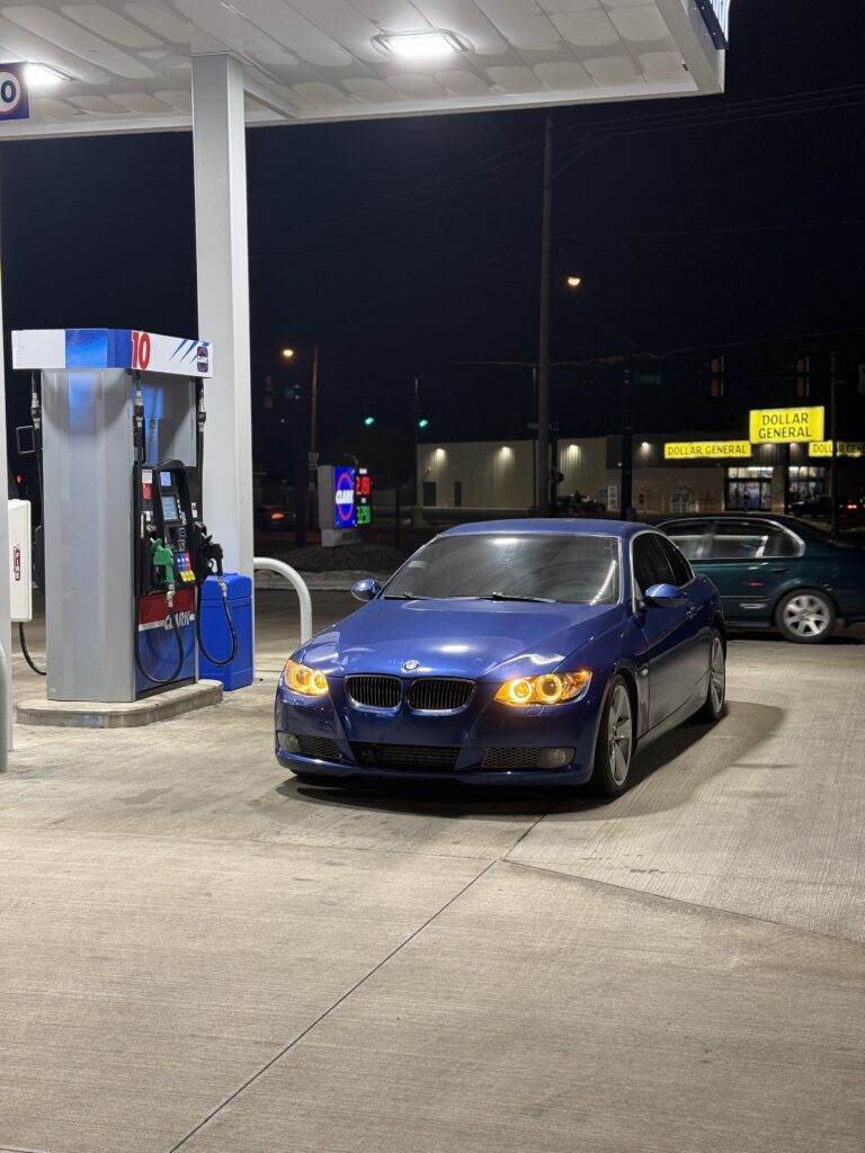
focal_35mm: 48
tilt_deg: -3.3
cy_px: 576
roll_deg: -0.4
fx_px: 1599
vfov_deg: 39.7
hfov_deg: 30.3
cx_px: 432
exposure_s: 1/60
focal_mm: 6.76
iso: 125
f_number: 1.78
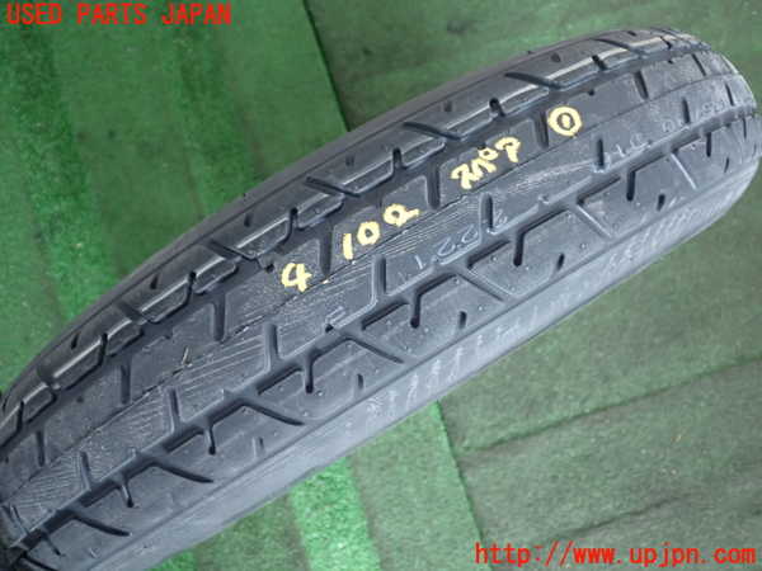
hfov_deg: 51.4
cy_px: 286
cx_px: 381
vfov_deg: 39.7
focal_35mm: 36
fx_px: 792
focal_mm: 6.37
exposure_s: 1/40
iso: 250
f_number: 2.5
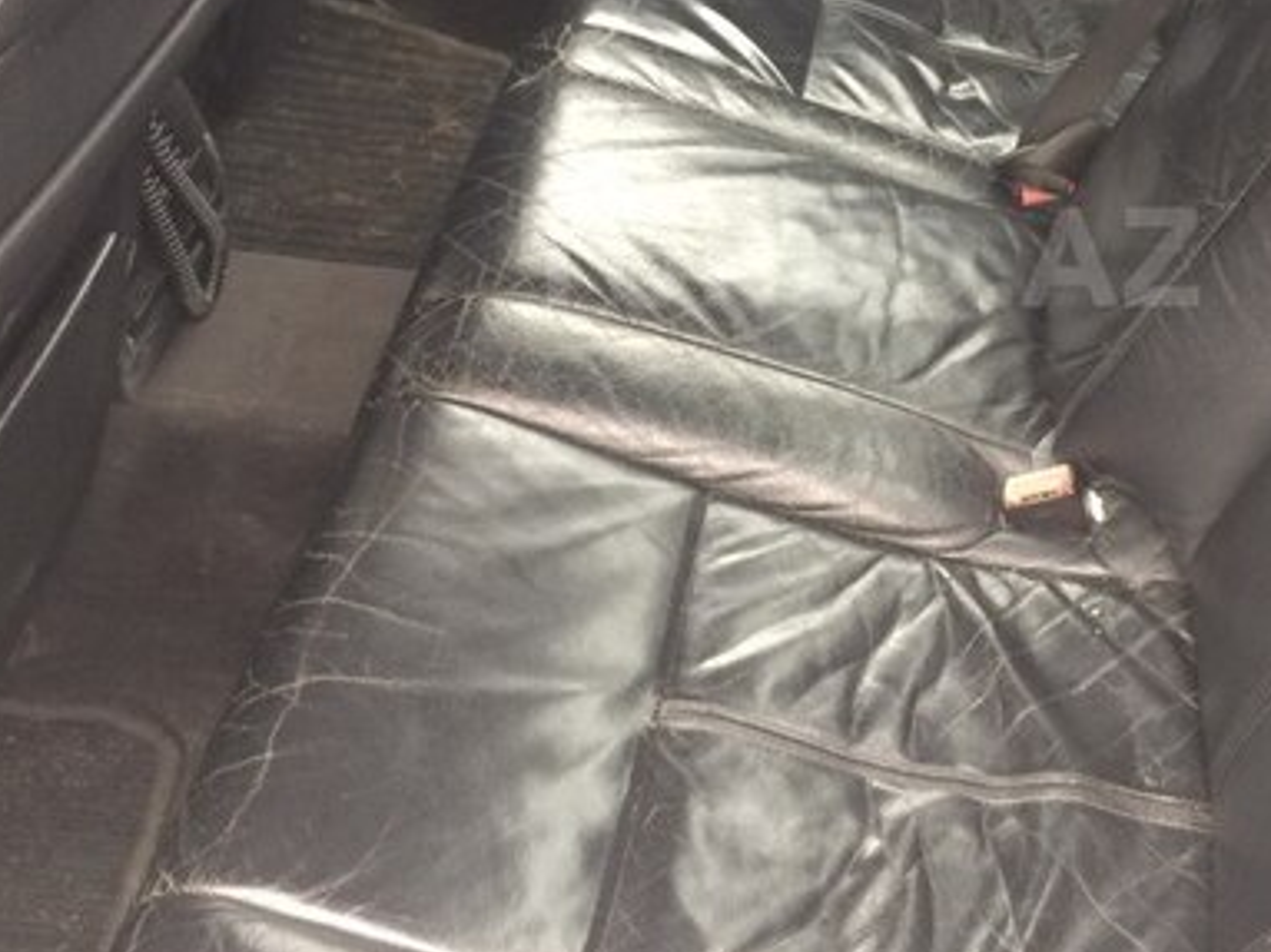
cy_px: 257
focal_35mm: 50
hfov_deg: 37.7
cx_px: 860
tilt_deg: -37.3
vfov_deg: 28.7
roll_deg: -4.7
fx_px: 1835
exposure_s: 1/33
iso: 50
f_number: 2.2
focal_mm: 4.15
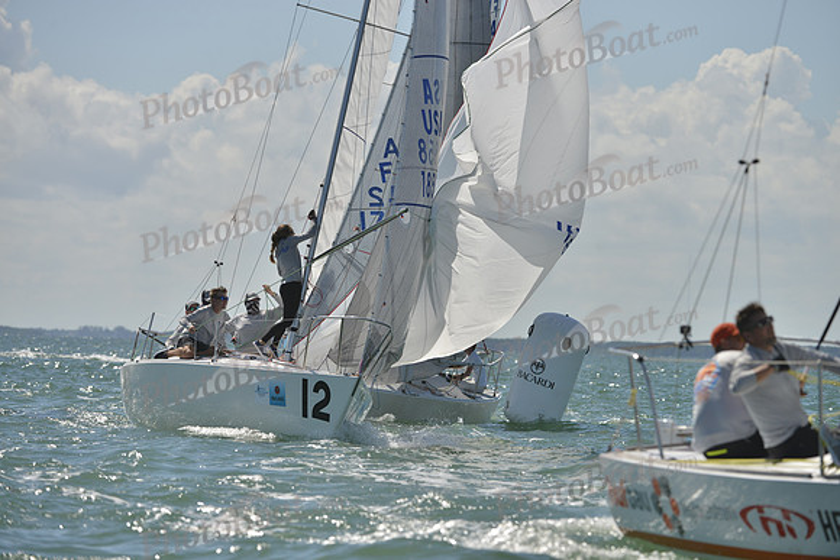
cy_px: 280
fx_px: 6068
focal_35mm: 260
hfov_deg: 7.9
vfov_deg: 5.3
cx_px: 420
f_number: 6.3
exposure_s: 1/1600
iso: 200
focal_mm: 260
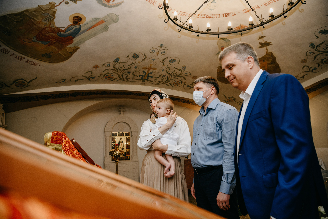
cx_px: 164
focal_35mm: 24
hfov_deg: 73.7
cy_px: 110
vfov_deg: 53.1
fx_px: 219
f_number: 3.5
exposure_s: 1/160
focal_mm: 24
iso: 500
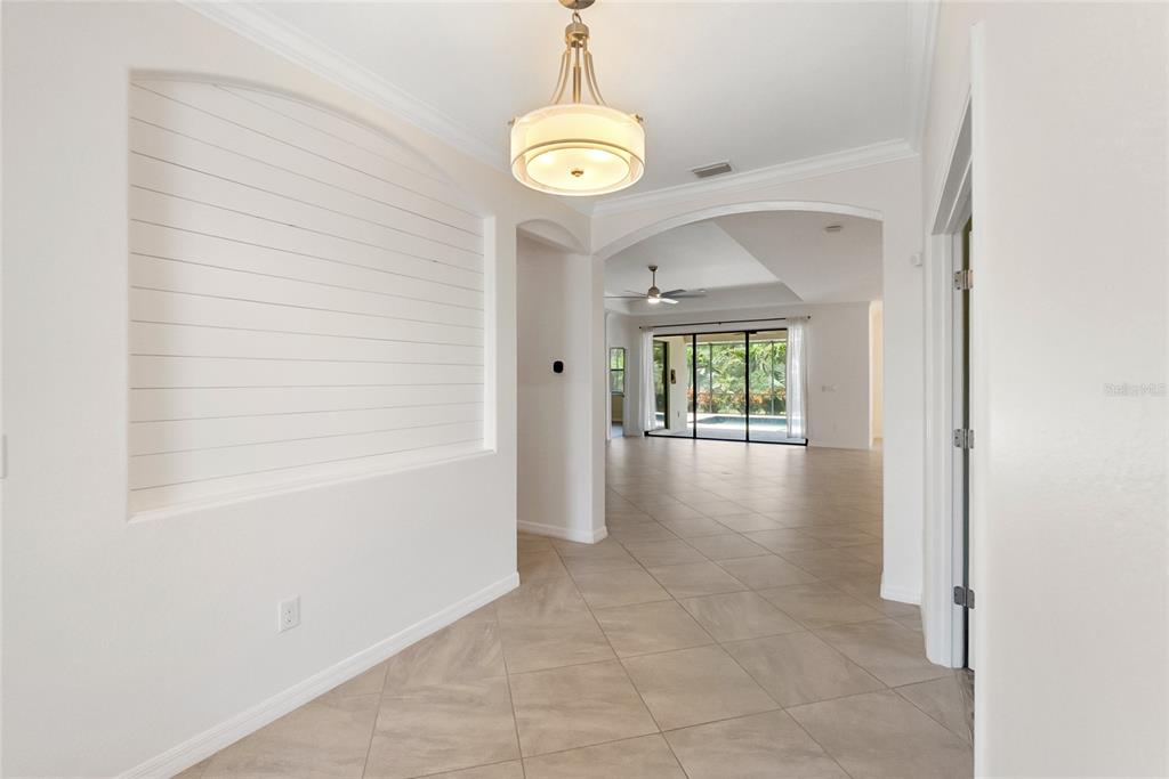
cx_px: 584
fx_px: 487
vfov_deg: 77.3
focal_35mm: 15
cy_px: 390
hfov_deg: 100.4
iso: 1250
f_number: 9.5
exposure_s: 1/30
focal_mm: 10
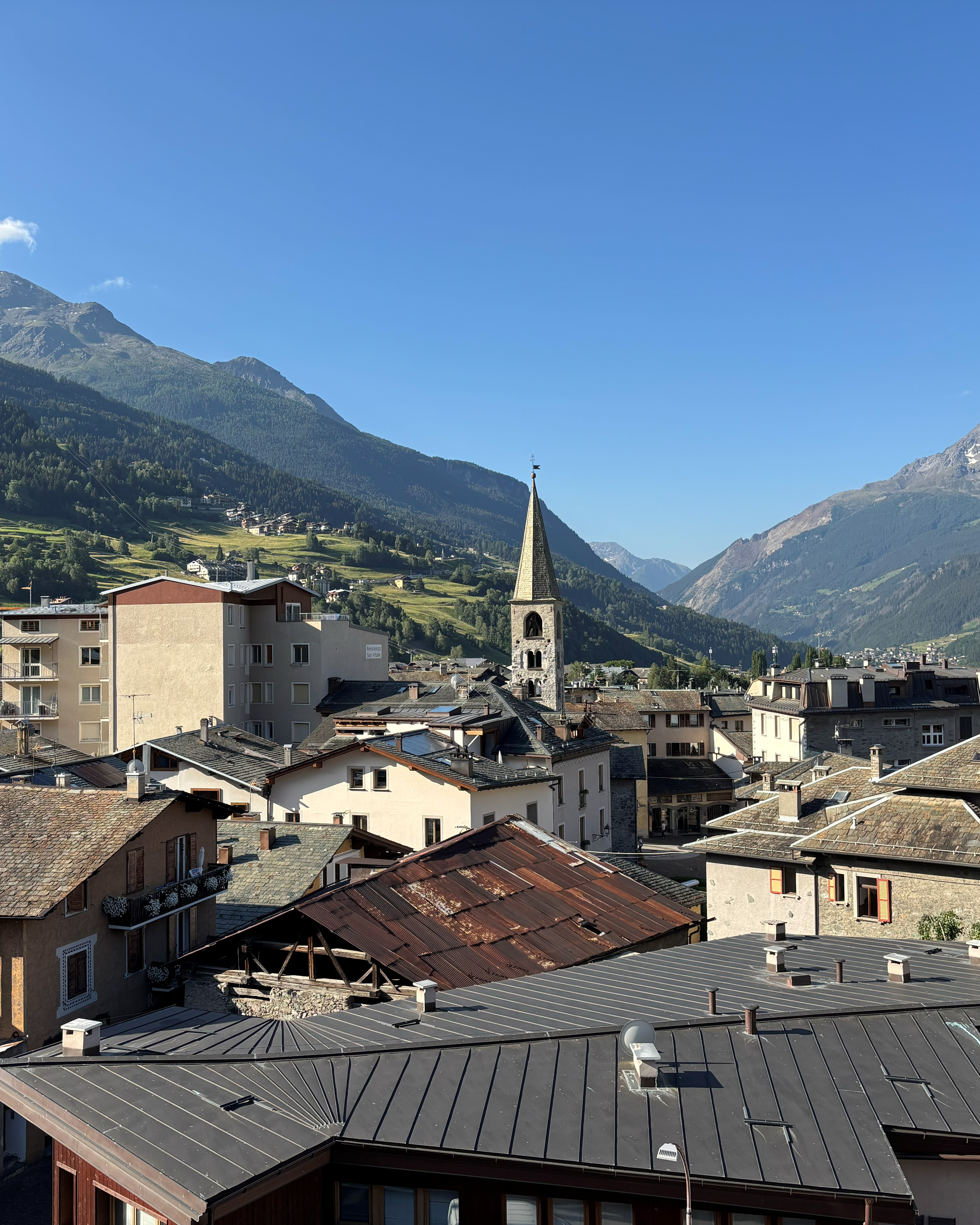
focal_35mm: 34
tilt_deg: +1.0
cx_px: 373
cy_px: 615
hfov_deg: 43.1
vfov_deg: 52.8
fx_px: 1233
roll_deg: +0.8
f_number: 1.6
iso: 50
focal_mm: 5.96
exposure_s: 1/1949
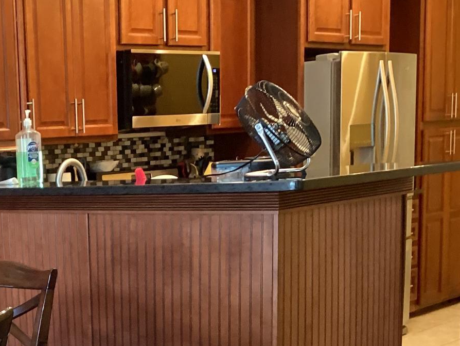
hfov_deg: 25.8
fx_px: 944
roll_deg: +1.8
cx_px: -14
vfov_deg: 20.1
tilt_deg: -12.5
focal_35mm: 71
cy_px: 344
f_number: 2.4
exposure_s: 1/40
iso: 320
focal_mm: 3.3
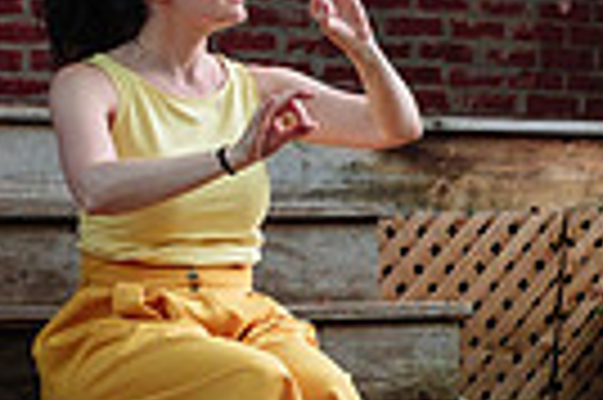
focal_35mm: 157
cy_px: 246
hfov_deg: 12.9
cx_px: 643
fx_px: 2627
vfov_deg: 8.7
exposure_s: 1/500
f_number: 1.8
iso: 500
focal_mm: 22.3
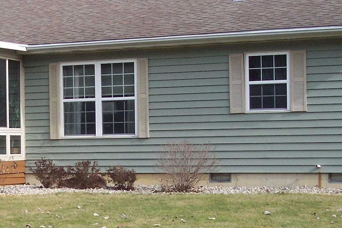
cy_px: 200
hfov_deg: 21.0
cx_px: 33
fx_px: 902
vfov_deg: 14.3
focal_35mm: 95
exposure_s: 1/350
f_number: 4.8
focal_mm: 8
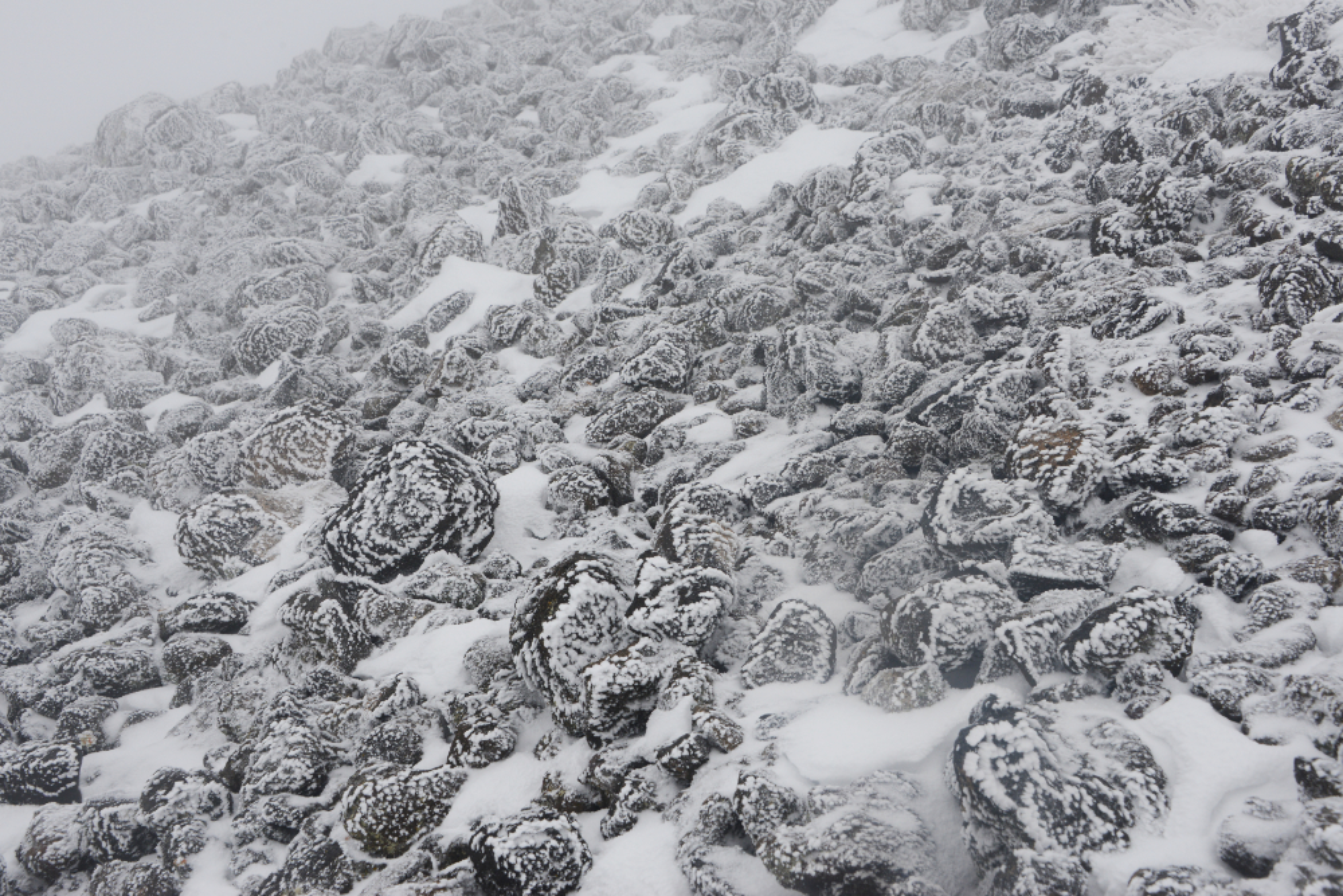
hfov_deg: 36.2
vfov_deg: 24.6
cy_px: 448
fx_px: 2052
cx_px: 672
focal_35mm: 55
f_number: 11
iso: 320
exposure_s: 1/640
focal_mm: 55
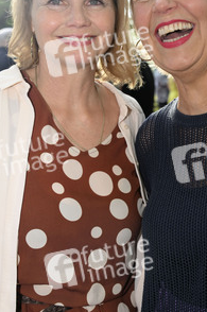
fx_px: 554
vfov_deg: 31.2
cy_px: 105
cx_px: 130
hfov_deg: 21.1
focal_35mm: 64
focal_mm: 47
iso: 1000
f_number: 5.6
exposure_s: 1/400
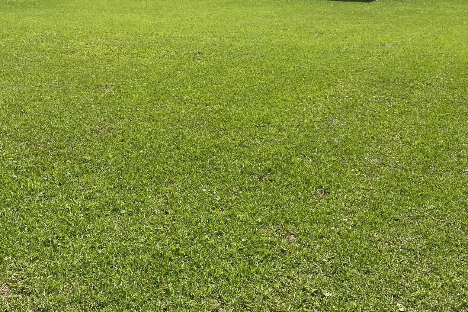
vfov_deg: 29.8
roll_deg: -1.6
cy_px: 30
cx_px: 213
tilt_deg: -5.2
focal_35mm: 43
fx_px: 559
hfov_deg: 45.4
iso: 32
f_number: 1.8
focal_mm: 4.25
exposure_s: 1/5025
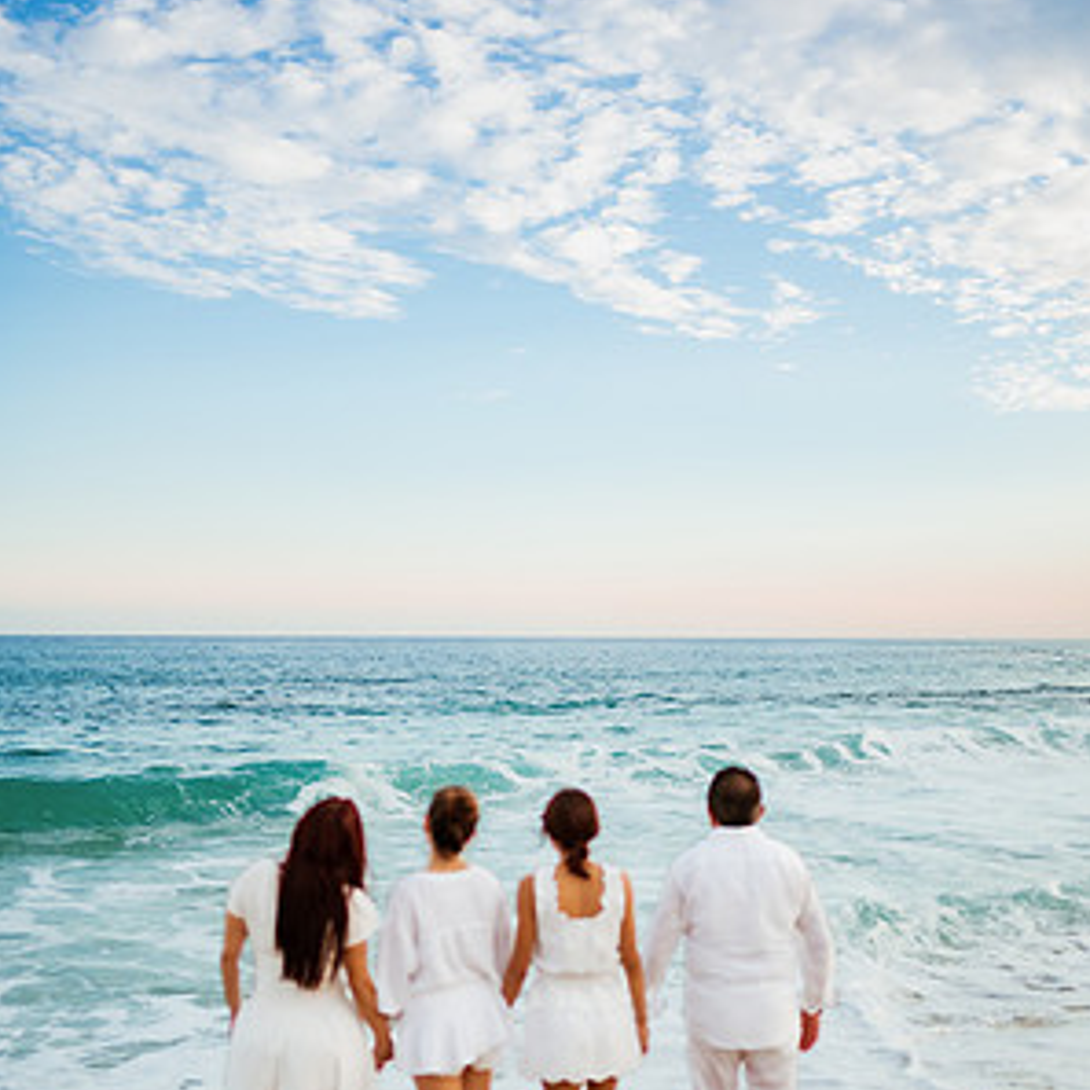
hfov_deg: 37.6
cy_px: 650
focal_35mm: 45
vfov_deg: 37.4
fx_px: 1603
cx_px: 547
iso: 100
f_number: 1.4
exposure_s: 1/1000
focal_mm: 35
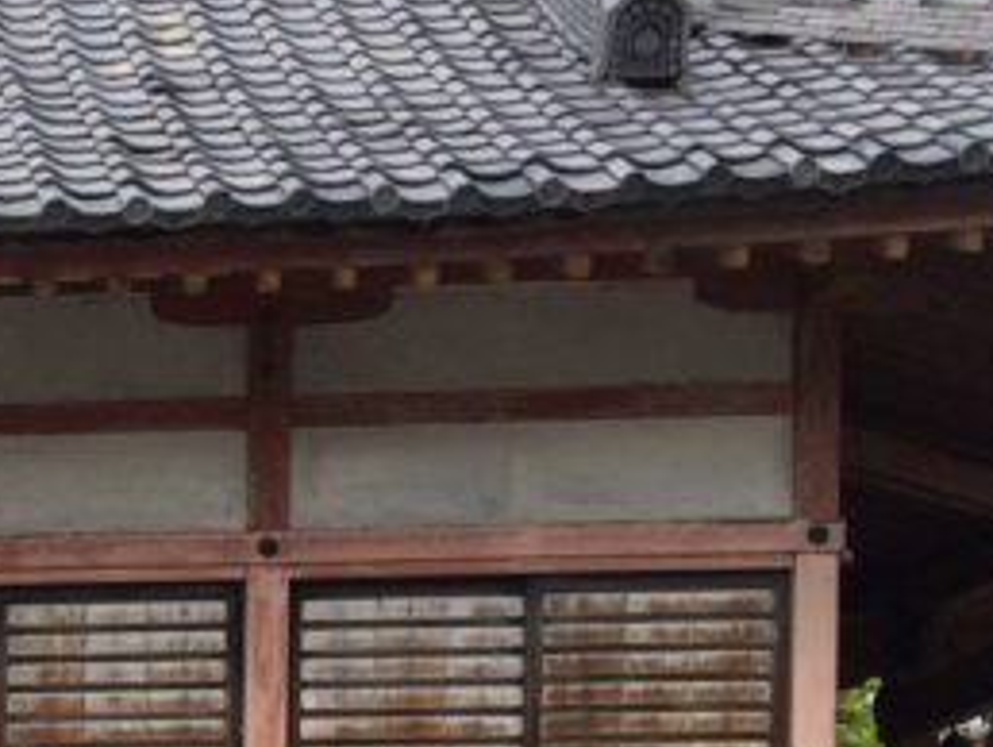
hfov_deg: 15.2
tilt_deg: -1.9
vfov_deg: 12.0
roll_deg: +0.5
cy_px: 1294
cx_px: -704
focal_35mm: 115
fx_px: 3302
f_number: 2.2
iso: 32
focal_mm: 4.15
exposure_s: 1/1080
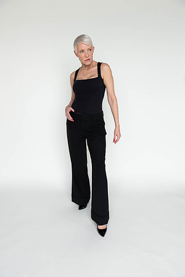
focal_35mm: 30
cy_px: 138
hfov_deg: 43.6
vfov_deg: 61.9
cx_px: 92
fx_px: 231
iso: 640
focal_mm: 30
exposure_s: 1/125
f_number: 6.3
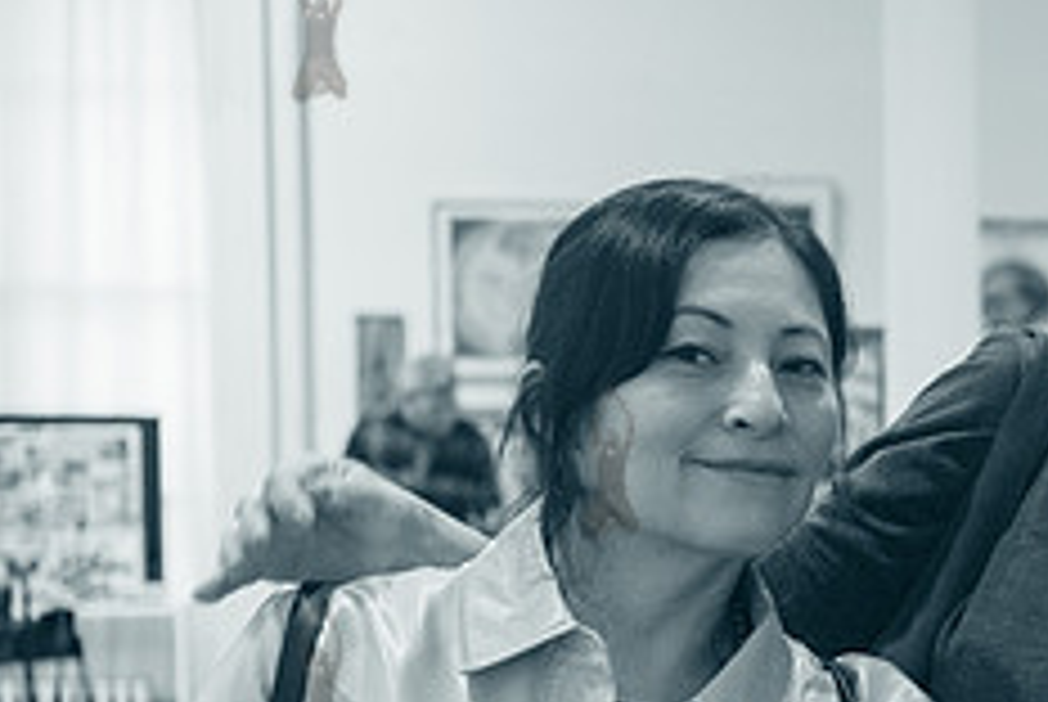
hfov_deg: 20.3
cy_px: 613
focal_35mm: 94
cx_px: 1251
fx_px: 2740
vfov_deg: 14.5
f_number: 3.5
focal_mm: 35
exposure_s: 1/160
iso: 4000
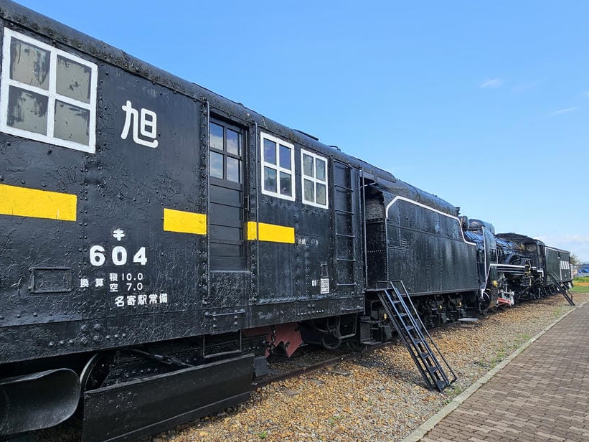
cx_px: 231
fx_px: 323
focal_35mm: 19
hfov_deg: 83.5
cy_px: 256
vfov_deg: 68.3
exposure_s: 1/873
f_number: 2.2
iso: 50
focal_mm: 2.2
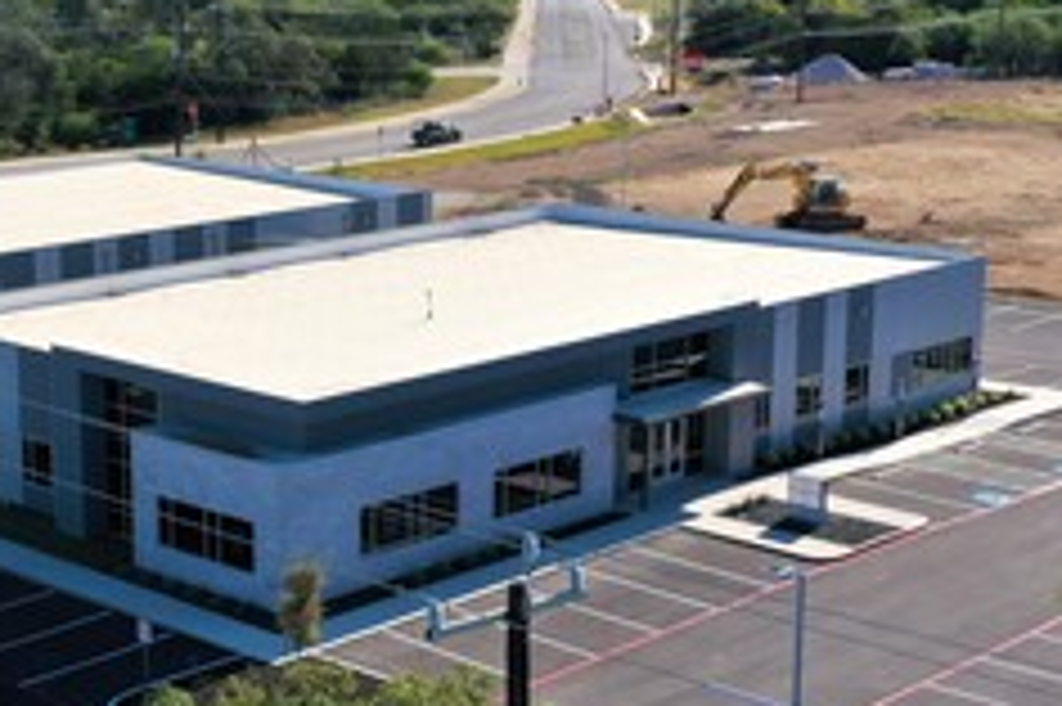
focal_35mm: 76
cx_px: 270
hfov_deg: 26.3
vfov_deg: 17.9
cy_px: 398
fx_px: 2240
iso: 100
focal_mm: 10.26
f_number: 5.6
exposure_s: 1/500
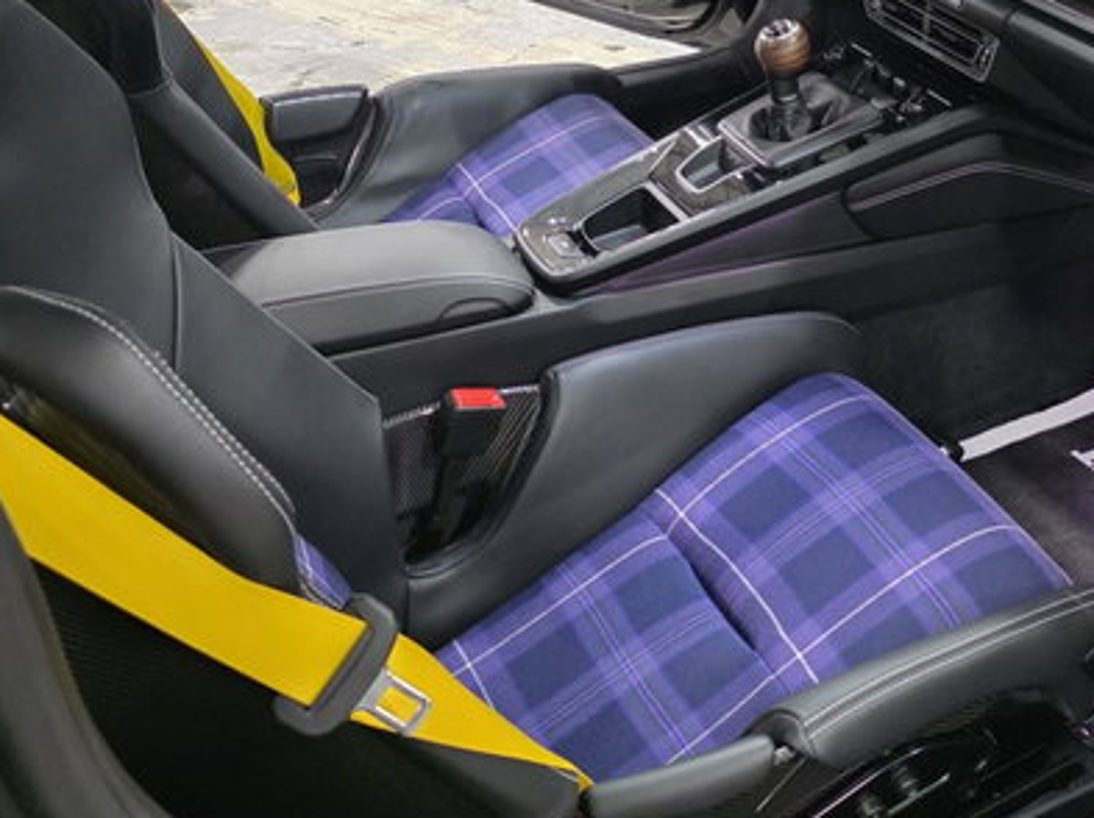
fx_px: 1421
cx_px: 796
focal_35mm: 45
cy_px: 320
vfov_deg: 32.0
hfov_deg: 41.1
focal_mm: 6.3
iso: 1600
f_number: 1.7
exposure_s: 1/120
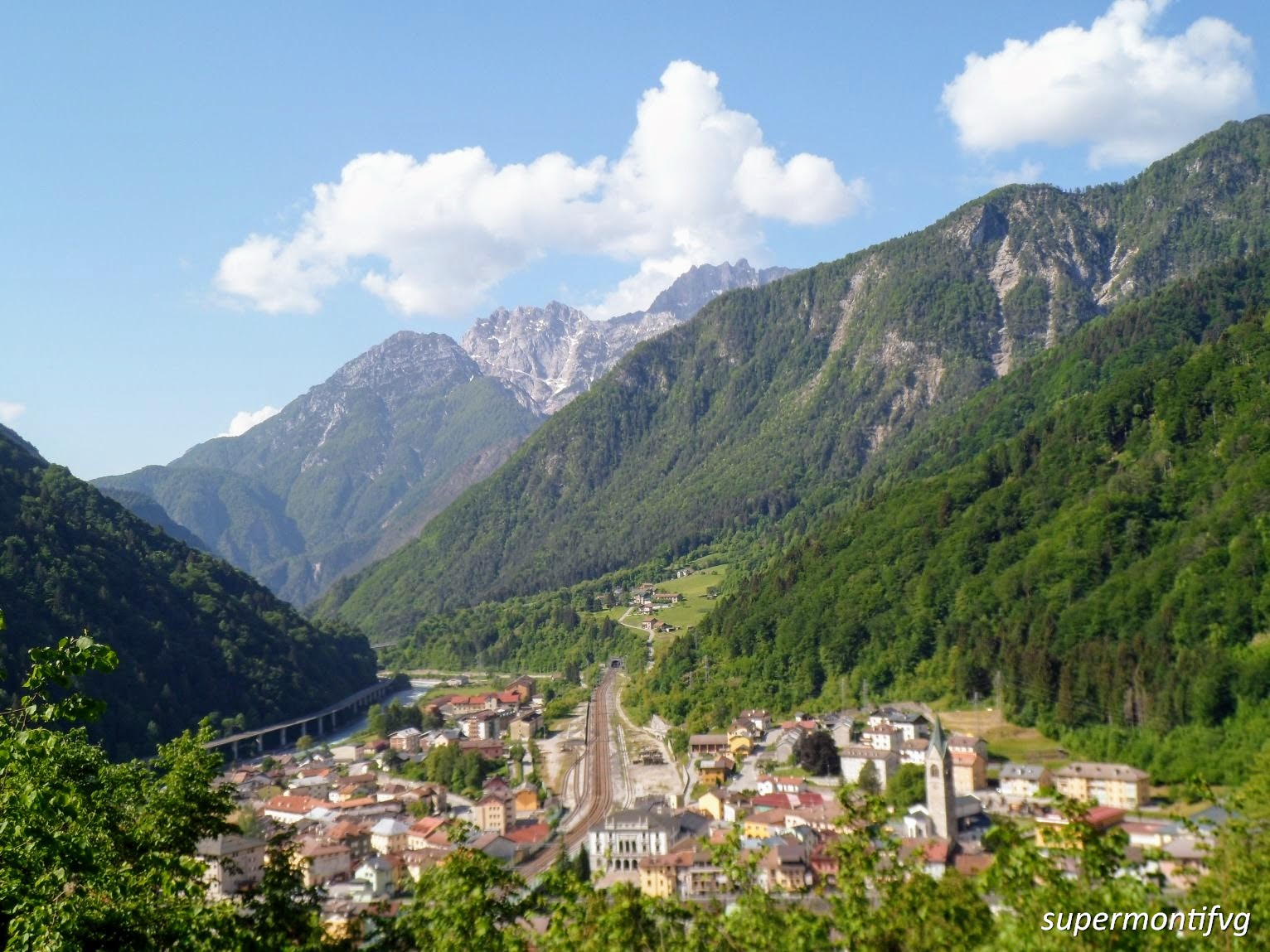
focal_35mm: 42
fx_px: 1541
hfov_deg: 44.8
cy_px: 476
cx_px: 635
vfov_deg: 34.3
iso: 80
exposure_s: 1/500
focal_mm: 6.5
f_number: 4
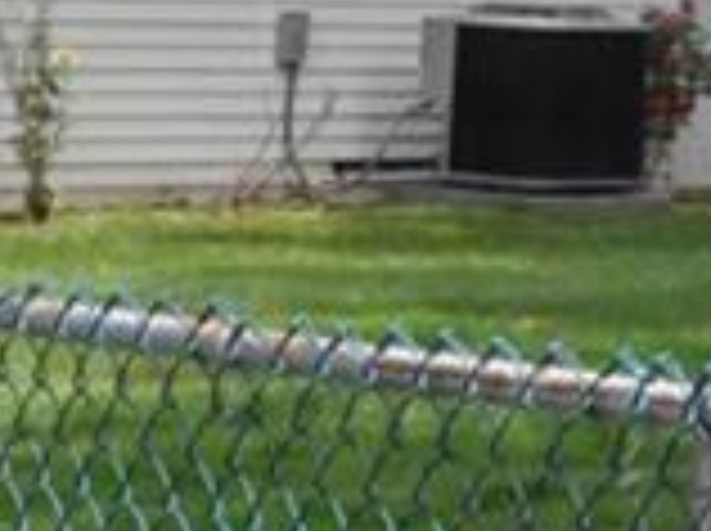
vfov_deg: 5.5
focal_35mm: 262
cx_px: 850
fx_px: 5373
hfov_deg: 7.5
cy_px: -763
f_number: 16
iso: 3200
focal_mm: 28
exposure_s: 1/1000
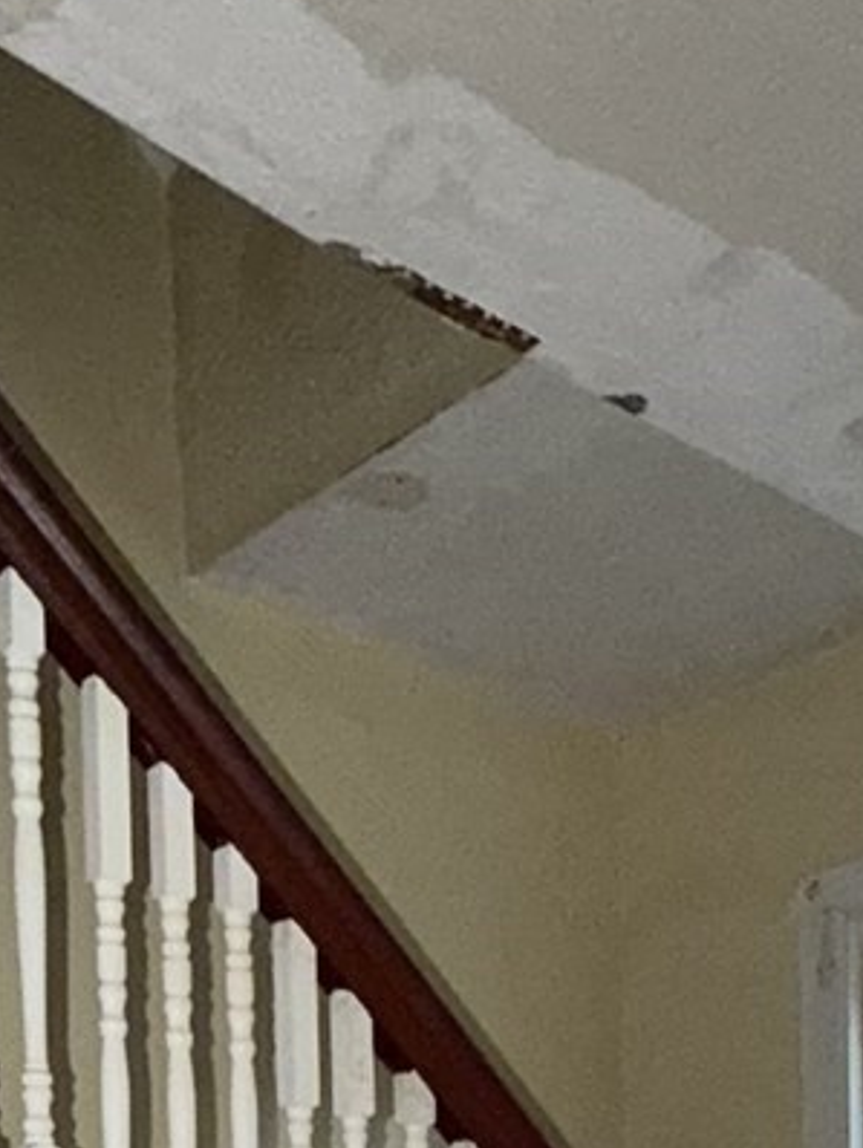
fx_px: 1793
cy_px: 1572
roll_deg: +1.2
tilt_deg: -4.6
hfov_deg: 27.0
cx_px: 522
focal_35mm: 54
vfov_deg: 27.9
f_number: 2.2
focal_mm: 2.22
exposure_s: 1/40
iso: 200
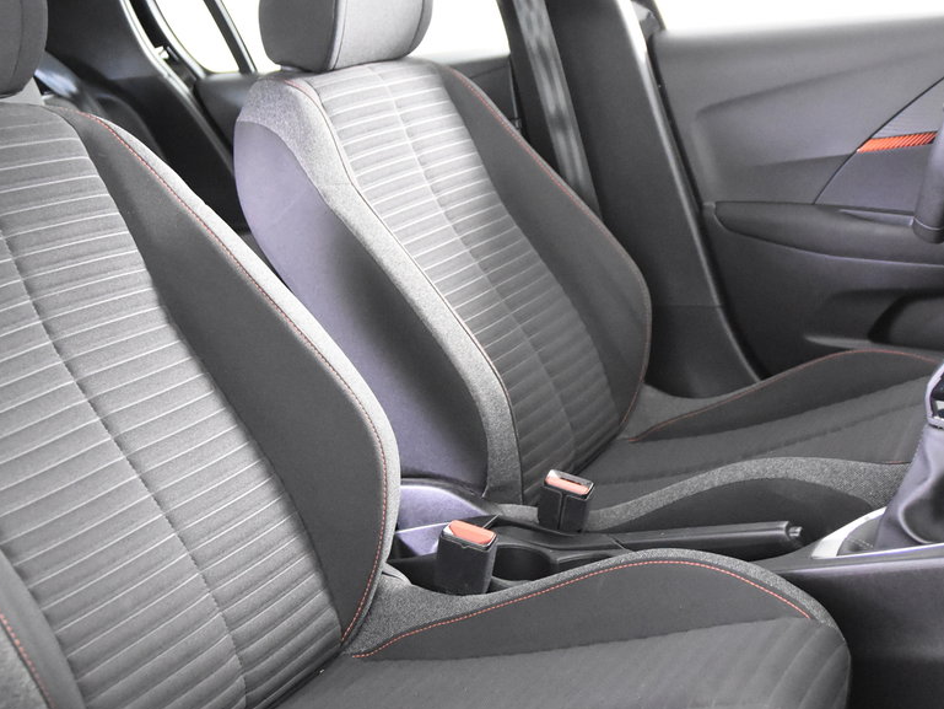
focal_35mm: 48
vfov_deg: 30.3
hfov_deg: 39.6
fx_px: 1309
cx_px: 452
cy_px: 375
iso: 7200
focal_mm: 20
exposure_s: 1/30
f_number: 2.8
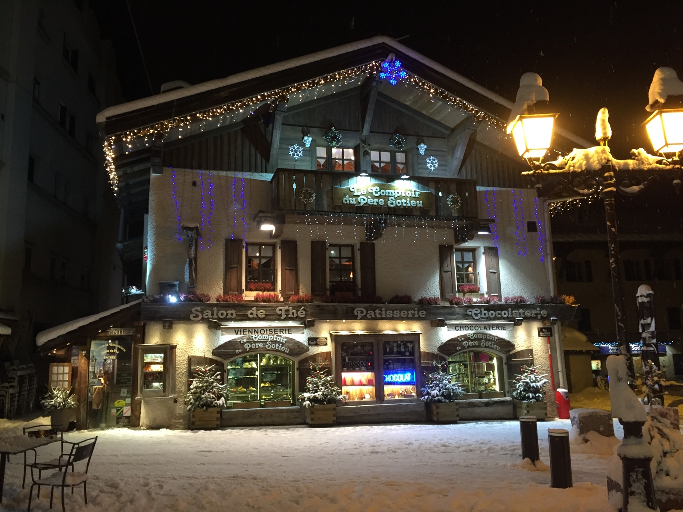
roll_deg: +1.3
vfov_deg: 48.2
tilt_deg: +10.5
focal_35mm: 29
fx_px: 572
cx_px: 342
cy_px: 256
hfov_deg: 61.7
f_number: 2.2
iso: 160
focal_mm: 4.15
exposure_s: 1/33
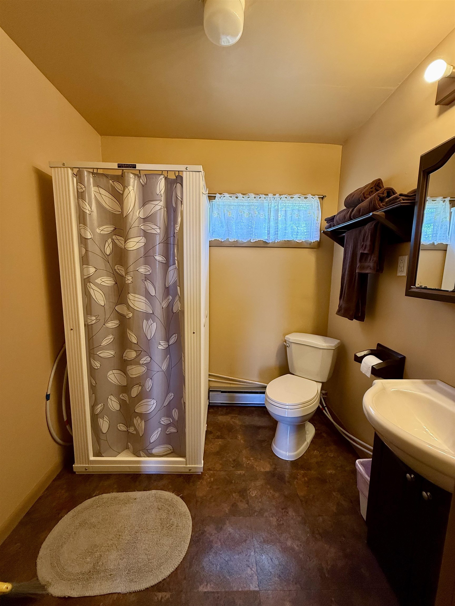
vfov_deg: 102.1
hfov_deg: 85.7
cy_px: 303
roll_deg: -1.7
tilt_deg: -8.2
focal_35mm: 14
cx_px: 228
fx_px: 245
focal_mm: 2.22
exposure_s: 1/120
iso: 200
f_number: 2.2
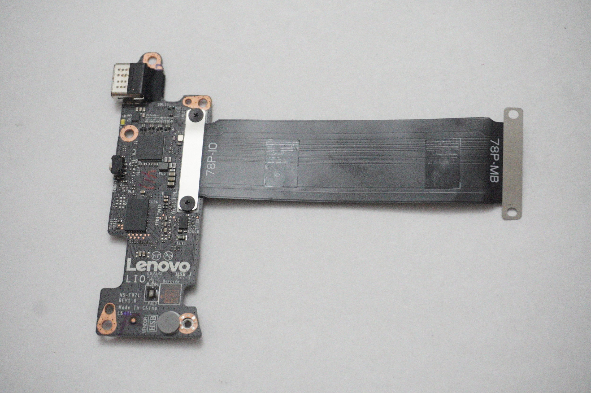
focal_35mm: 63
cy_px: 196
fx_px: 1033
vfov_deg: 21.5
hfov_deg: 31.9
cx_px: 296
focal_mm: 42
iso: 12800
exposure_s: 1/200
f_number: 5.6
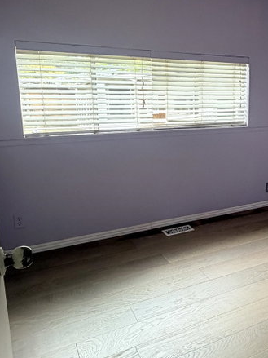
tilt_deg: -10.1
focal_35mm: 34
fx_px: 351
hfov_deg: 39.3
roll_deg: -0.9
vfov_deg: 53.8
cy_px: 159
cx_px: 231
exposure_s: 1/121
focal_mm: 2.22
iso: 200
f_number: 2.2
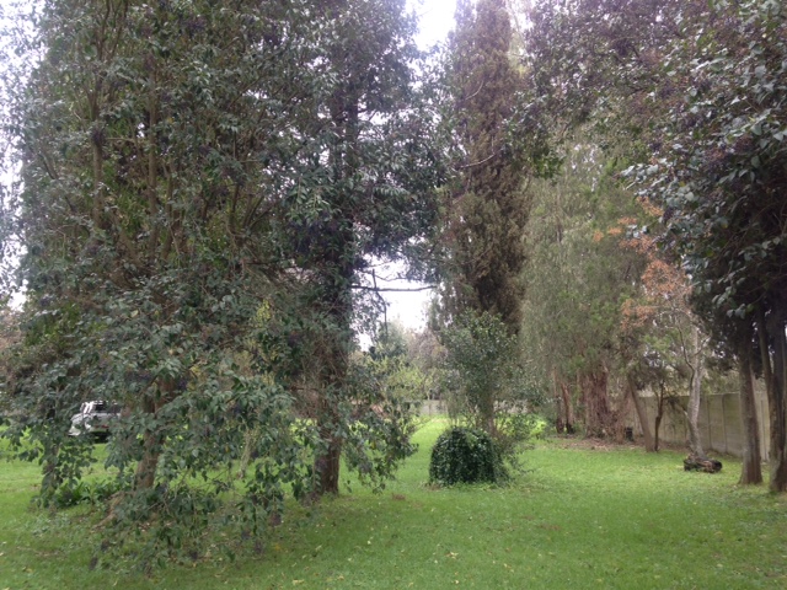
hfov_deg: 55.4
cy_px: 295
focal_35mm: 33
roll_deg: -0.6
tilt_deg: +10.7
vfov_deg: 42.9
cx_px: 394
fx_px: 750
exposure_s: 1/120
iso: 64
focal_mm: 4.12
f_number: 2.4
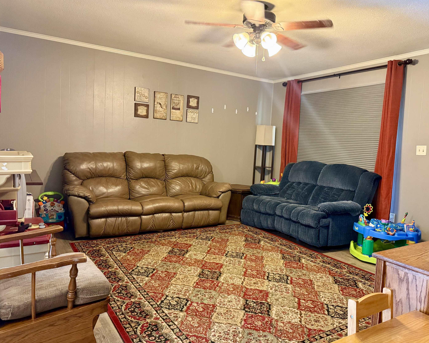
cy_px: 170
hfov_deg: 65.9
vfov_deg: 54.9
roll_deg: -3.3
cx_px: 237
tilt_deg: -4.4
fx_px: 330
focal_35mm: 26
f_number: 1.78
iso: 800
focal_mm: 6.76
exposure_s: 1/60
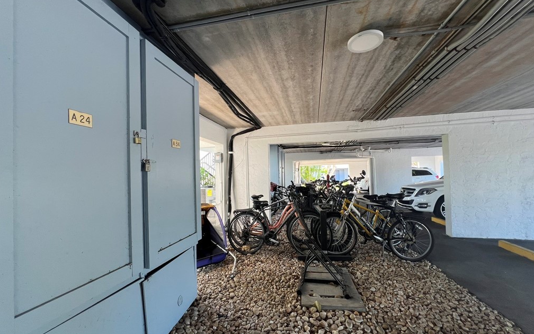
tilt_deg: +0.6
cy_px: 172
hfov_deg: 105.3
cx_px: 270
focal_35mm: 14
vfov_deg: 78.6
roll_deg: +1.3
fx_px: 204
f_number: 1.8
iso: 64
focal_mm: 1.57
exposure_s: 1/99
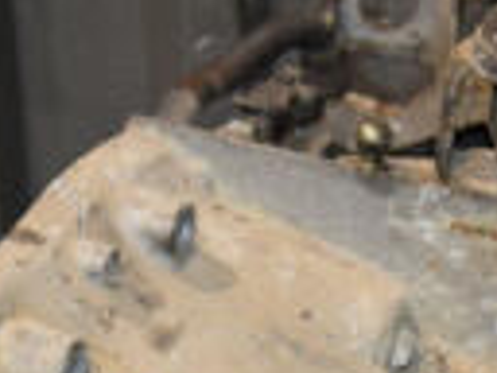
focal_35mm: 176
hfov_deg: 11.1
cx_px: 528
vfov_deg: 8.3
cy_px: 552
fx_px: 2527
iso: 800
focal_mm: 26
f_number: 5
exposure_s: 1/60
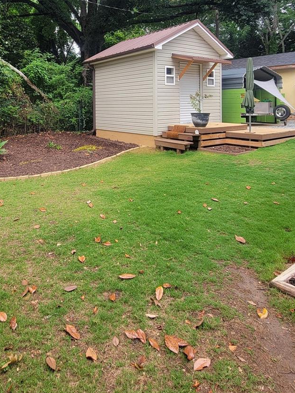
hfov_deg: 55.8
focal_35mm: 24
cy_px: 111
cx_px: 103
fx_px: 273
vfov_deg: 68.1
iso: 50
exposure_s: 1/229
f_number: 2.2
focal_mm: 2.2
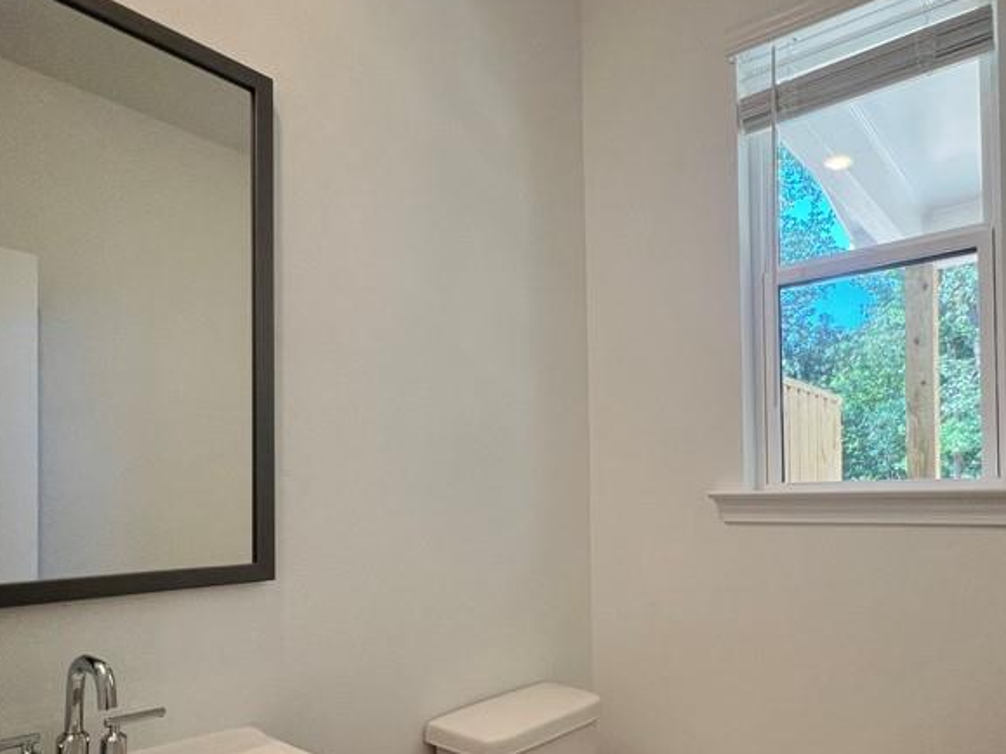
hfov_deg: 73.2
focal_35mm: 23
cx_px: 599
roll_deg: +0.9
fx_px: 668
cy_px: 481
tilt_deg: +1.7
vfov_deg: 58.0
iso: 100
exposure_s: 1/120
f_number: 1.8
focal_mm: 1.57
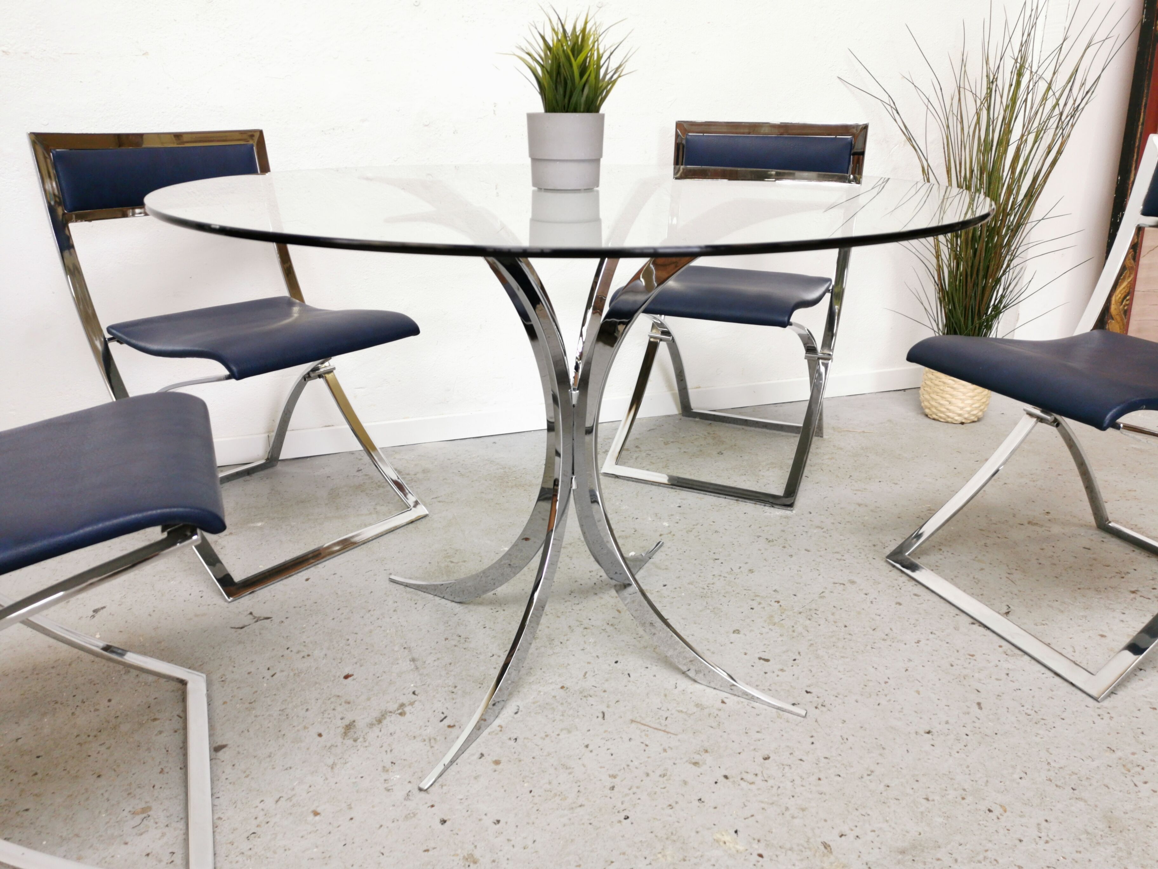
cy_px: 434
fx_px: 903
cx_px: 579
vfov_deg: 51.4
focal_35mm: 27
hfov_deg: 65.3
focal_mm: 5.58
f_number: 1.8
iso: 125
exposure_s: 1/50
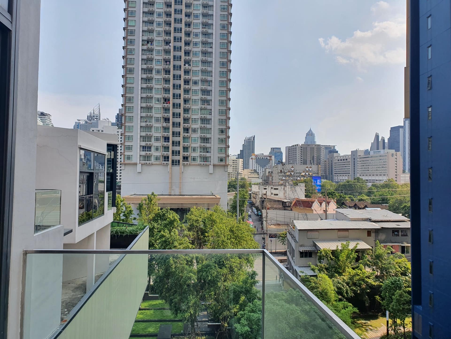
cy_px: 170
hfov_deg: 67.3
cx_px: 226
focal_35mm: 26
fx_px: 339
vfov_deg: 53.1
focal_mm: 4.32
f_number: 2.4
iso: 50
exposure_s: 1/546
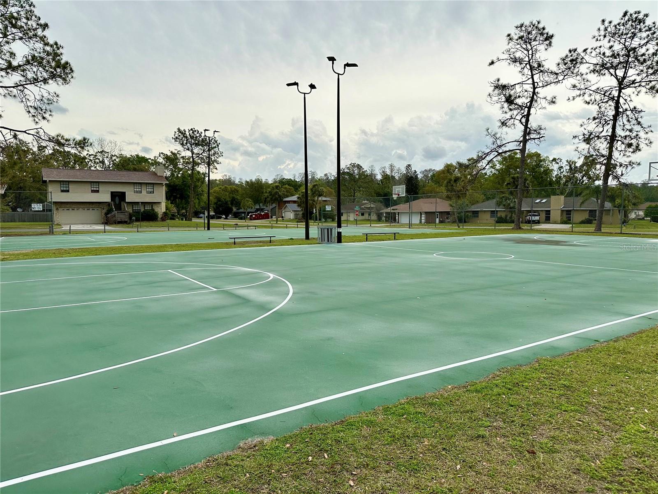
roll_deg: +0.1
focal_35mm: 24
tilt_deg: -4.7
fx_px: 456
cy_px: 247
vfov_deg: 56.8
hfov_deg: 71.6
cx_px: 329
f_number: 1.78
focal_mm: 6.86
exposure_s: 1/2203
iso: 80
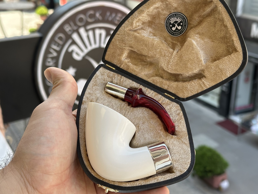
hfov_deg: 39.7
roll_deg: +0.5
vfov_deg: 30.3
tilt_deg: -22.2
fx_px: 358
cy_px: 97
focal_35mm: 48
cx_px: 129
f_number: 1.78
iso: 64
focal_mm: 6.86
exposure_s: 1/439
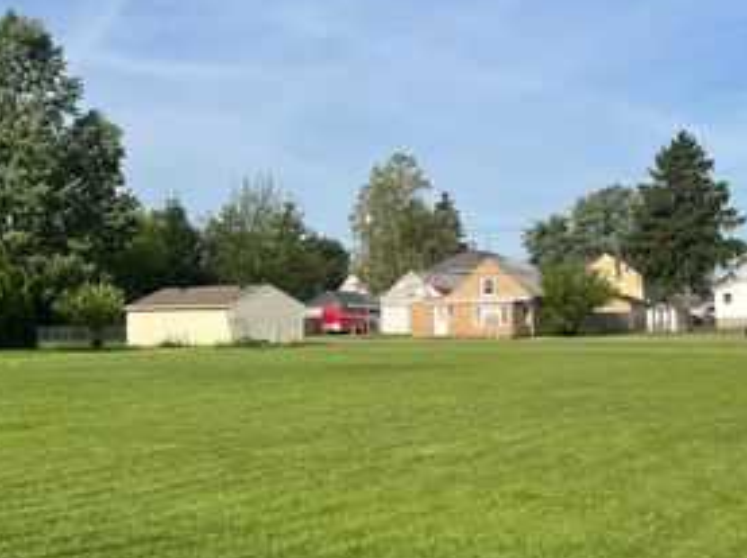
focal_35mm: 47
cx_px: 310
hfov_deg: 40.4
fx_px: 1013
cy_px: 306
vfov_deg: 30.8
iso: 50
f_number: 1.5
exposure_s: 1/3968
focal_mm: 5.7
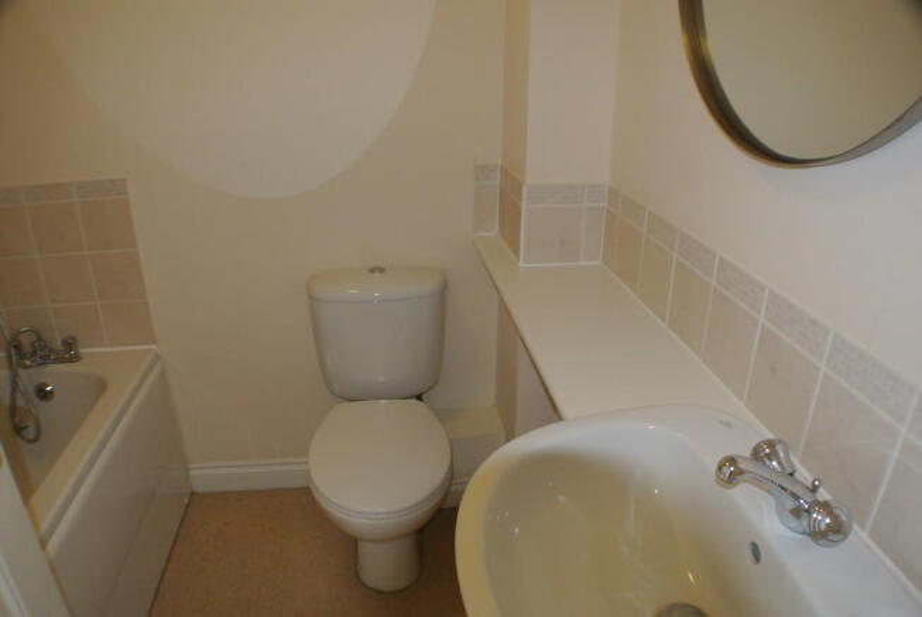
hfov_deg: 58.7
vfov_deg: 41.2
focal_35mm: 32
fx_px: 820
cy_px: 308
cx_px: 461
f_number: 3.8
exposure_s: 1/60
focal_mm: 12.2
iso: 720
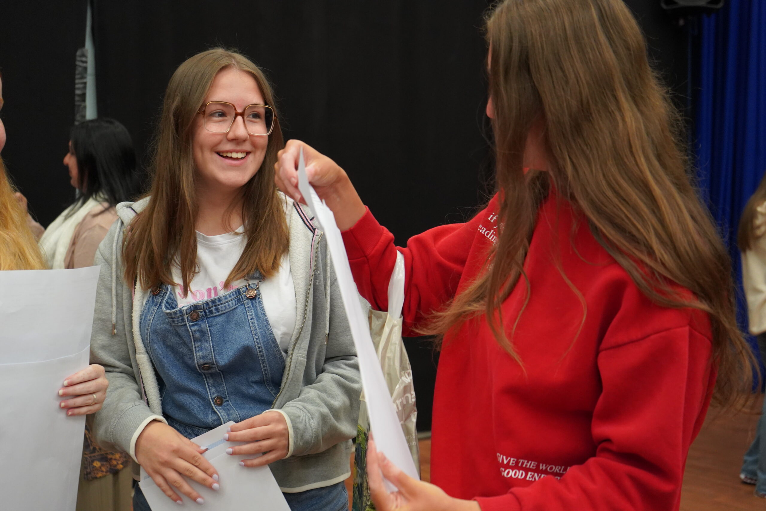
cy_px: 256
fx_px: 915
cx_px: 383
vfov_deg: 31.2
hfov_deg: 45.4
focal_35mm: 43
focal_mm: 43
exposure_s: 1/160
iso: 4000
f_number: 4.5
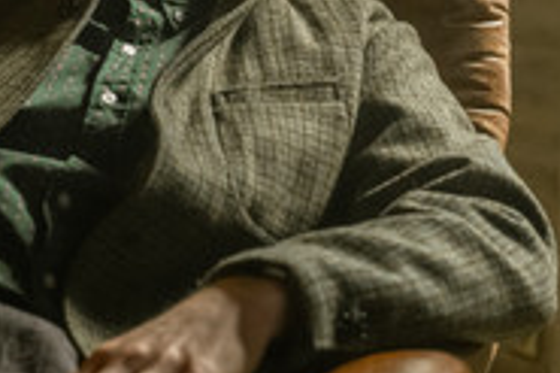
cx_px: 15
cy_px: 89
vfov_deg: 10.1
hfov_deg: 15.0
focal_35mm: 135
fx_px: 2098
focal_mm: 50
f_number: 2.8
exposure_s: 1/320
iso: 3200
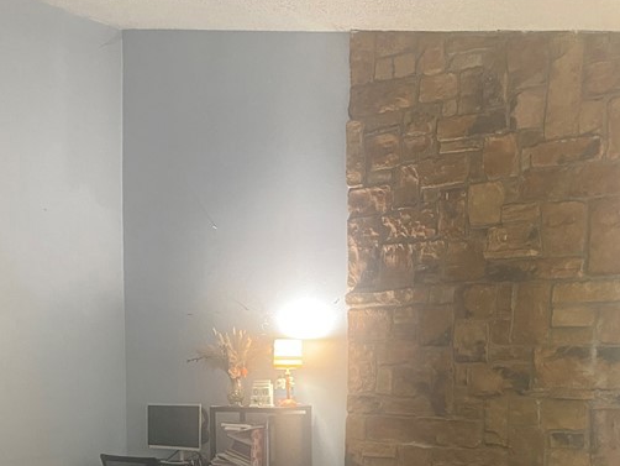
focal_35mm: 53
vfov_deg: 26.1
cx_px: 168
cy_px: 468
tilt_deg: -4.4
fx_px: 950
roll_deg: +1.0
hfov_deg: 35.5
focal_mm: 4.25
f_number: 1.8
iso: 500
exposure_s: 1/30
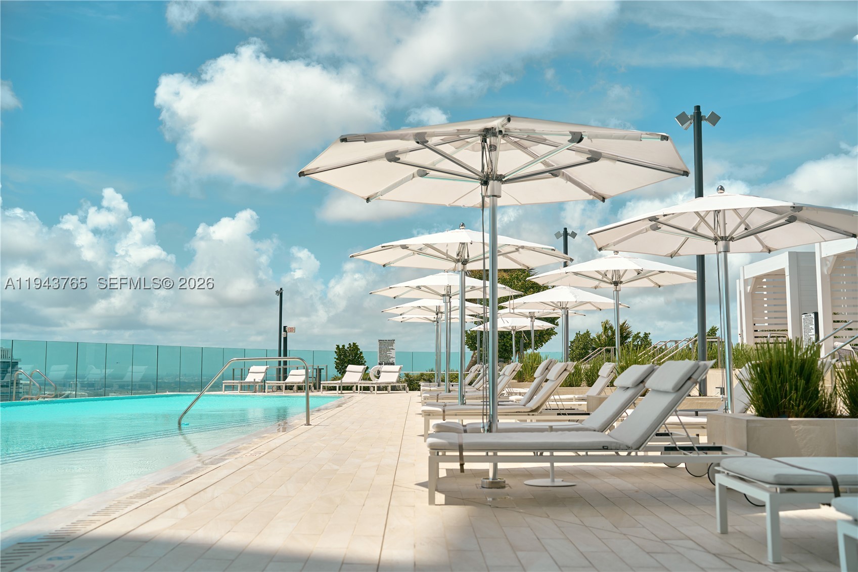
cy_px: 286
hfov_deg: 54.4
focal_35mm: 35
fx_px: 834
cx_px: 429
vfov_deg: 37.8
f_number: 3.5
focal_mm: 35
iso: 100
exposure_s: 1/2500
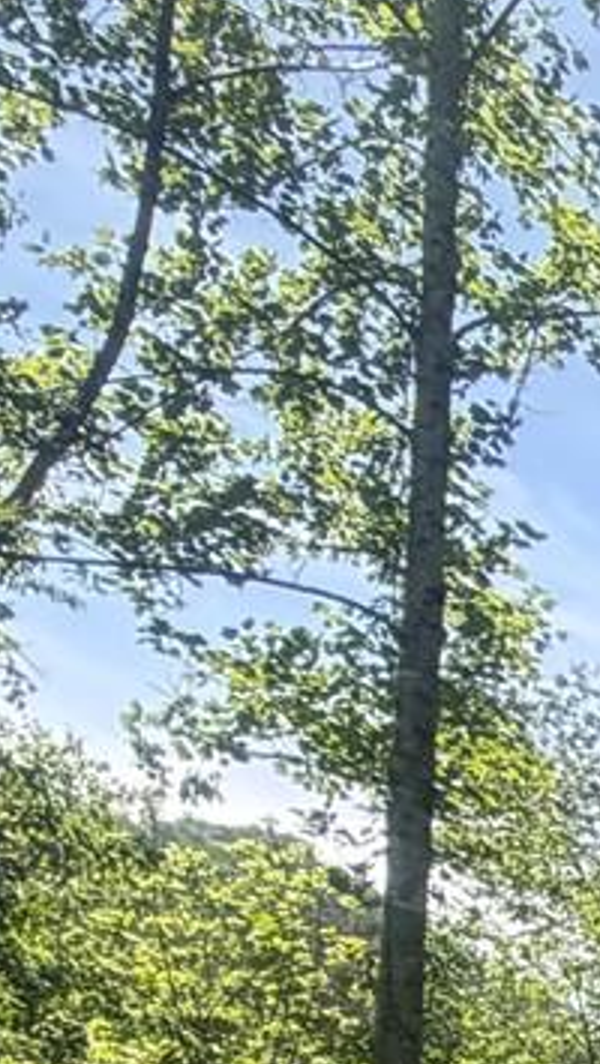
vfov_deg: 19.3
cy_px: 1825
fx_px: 2486
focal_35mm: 88
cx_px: 2151
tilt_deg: -2.1
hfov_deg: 8.9
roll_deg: -3.8
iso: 40
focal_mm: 2.22
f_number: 2.2
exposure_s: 1/502
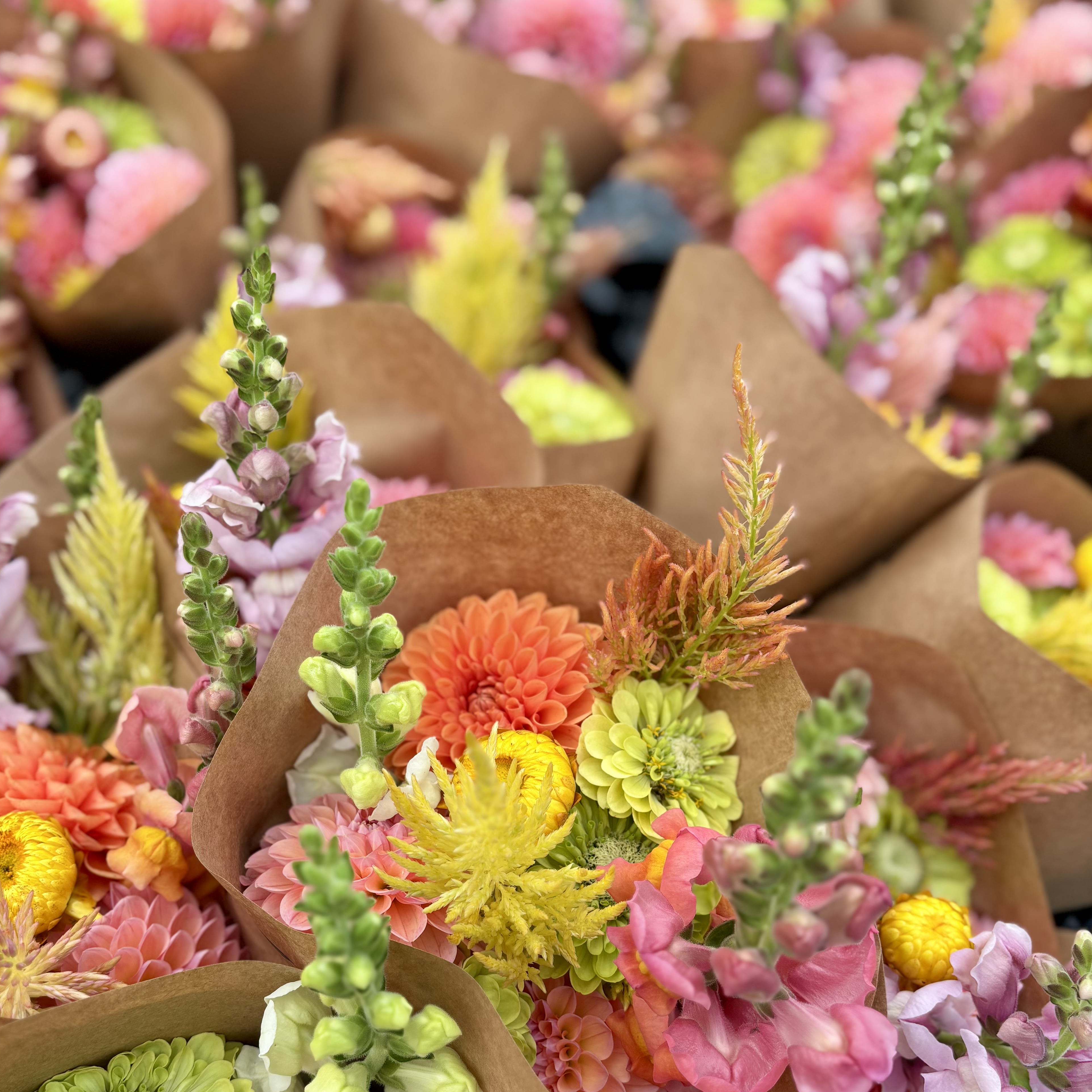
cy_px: 704
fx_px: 1213
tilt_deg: -49.0
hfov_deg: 48.4
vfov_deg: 47.9
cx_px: 489
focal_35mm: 34
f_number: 1.6
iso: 50
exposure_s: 1/419
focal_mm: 5.96
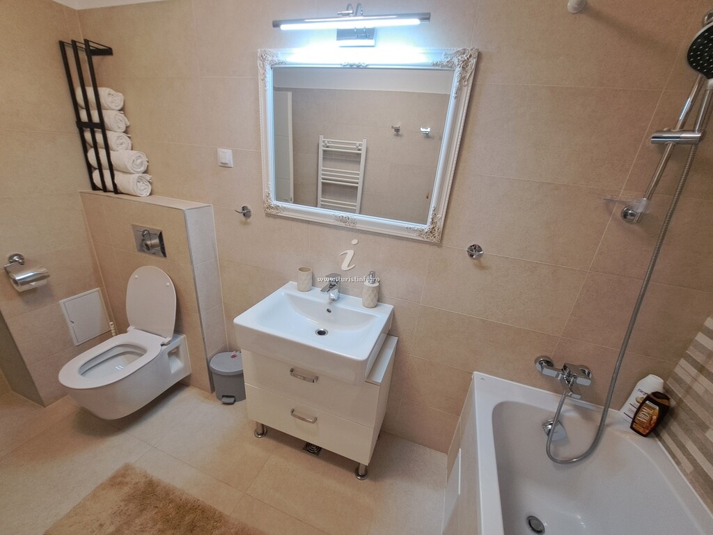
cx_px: 356
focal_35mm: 13
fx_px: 268
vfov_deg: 89.9
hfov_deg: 106.2
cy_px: 268
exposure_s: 1/50
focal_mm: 1.74
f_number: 2.2
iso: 100
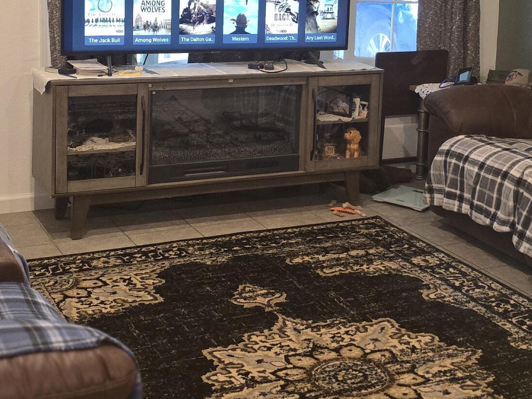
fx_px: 968
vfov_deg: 22.9
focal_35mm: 63
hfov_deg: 30.7
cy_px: 72
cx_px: 312
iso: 800
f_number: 1.7
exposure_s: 1/120
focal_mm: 6.3
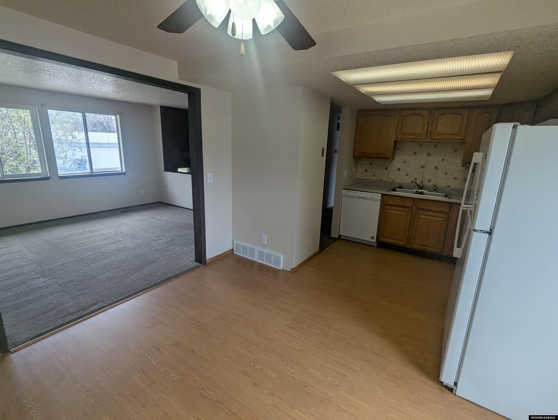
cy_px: 210
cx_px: 279
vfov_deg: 78.2
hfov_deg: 94.4
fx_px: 258
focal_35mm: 16
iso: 55
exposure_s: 1/290
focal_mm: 2.35
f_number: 2.2
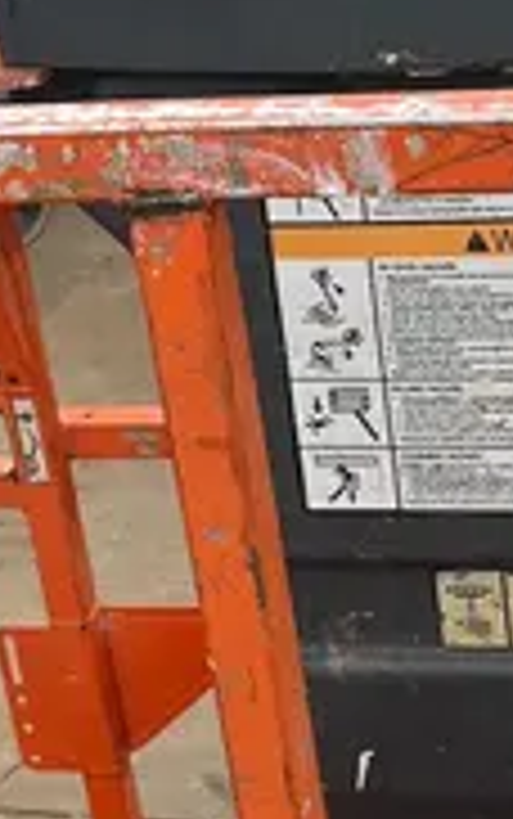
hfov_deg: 11.7
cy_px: 479
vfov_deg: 18.7
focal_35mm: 111
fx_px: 2479
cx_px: 450
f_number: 1.6
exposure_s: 1/810
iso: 50
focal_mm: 5.1
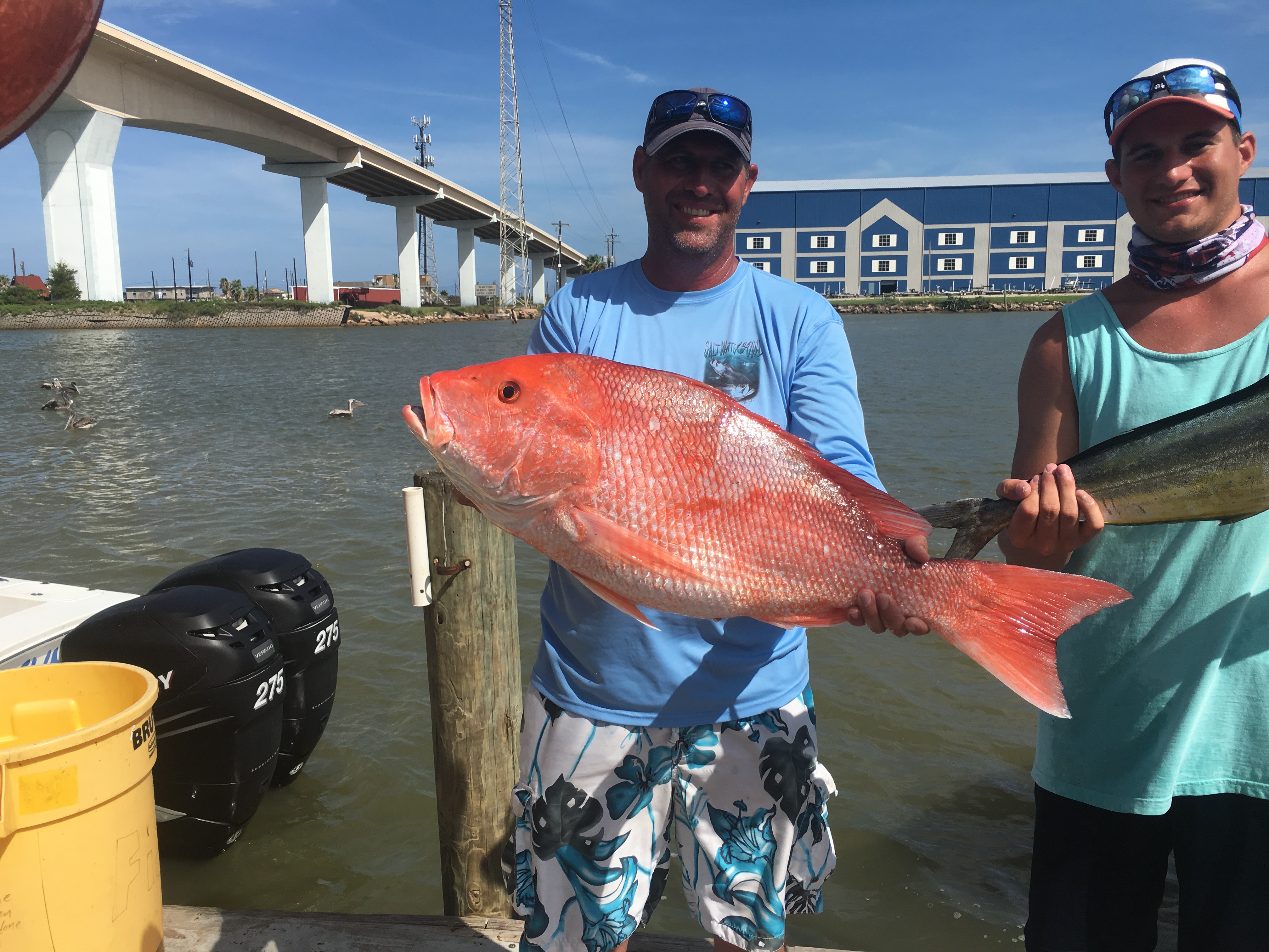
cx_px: 634
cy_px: 476
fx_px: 1063
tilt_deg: -9.5
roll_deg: +0.1
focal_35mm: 29
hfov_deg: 61.7
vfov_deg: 48.2
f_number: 2.2
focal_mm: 4.15
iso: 25
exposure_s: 1/2198
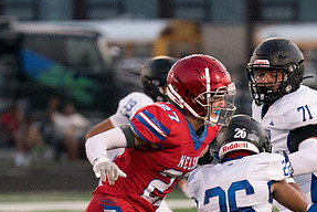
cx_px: 230
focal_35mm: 614
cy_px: 186
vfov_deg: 2.2
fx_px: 5412
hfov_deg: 3.4
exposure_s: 1/2000
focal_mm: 200
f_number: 2.8
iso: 5000
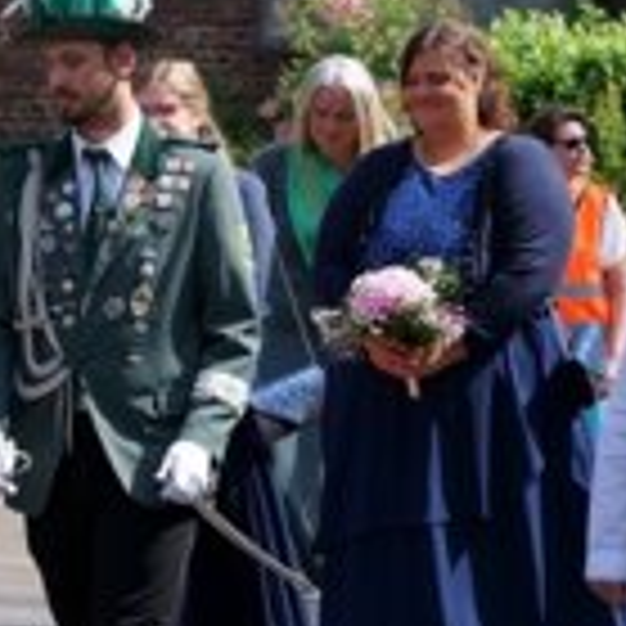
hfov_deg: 5.1
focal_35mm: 341
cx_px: -261
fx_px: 6977
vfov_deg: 5.1
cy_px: 466
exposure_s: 1/200
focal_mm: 139
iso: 100
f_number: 6.3
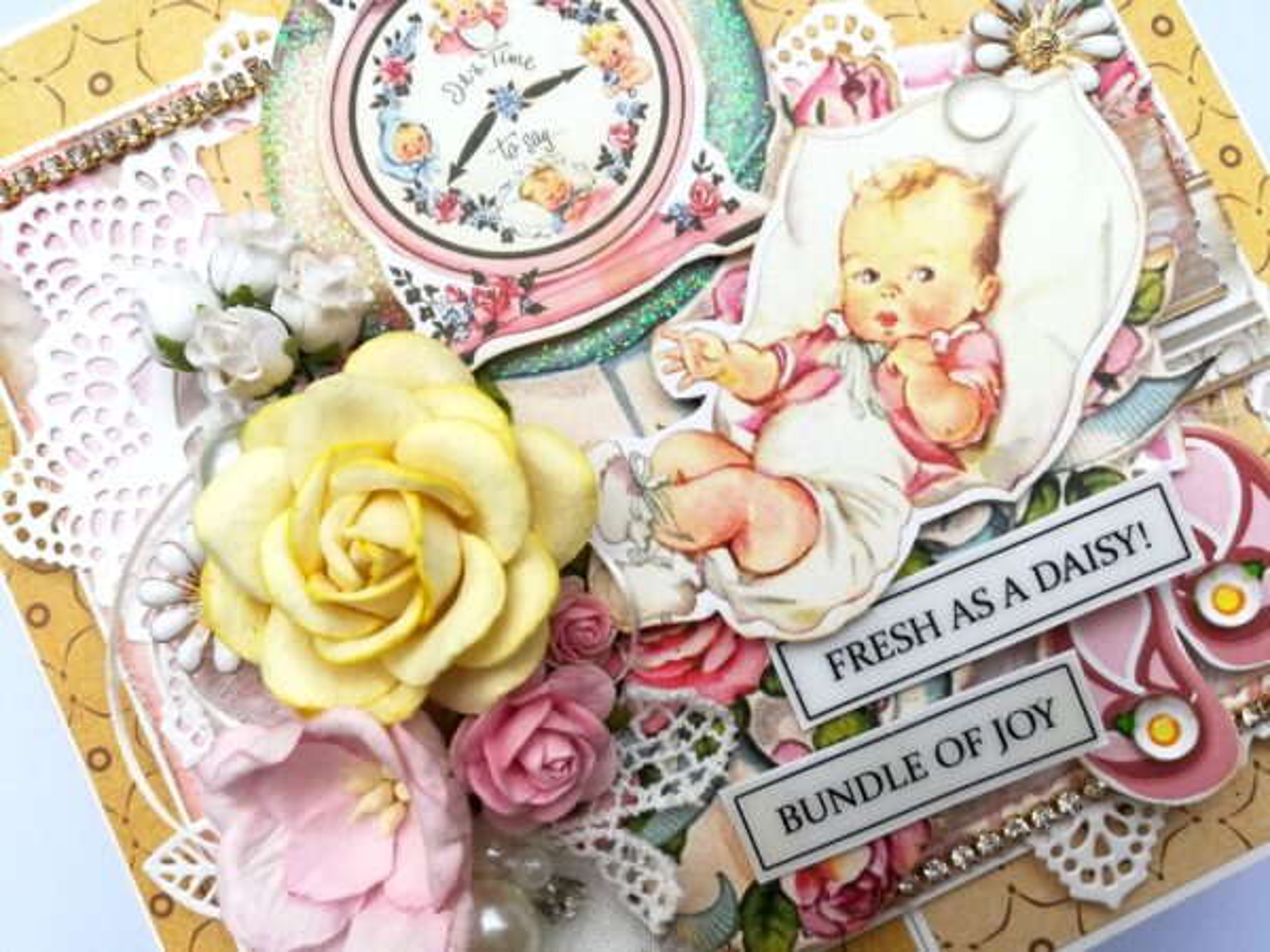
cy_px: 476
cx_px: 635
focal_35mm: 26
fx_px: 954
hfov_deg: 67.3
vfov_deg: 53.1
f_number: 2.2
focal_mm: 3.83
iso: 50
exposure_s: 1/576
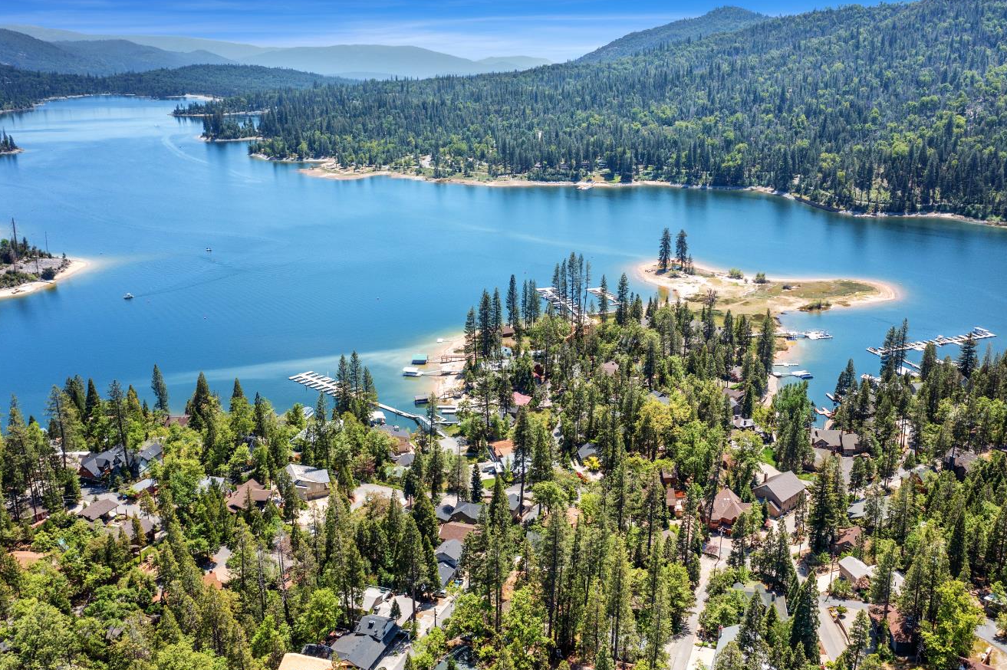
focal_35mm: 32
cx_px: 558
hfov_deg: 58.6
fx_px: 895
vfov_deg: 41.1
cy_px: 338
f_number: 2.8
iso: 100
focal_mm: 10.26
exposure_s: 1/1000
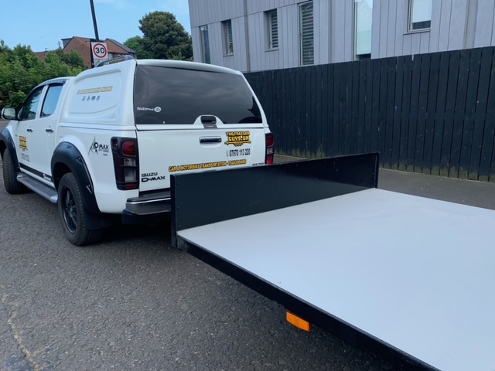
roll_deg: +4.1
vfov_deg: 53.1
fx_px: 372
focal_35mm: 26
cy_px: 186
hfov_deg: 67.3
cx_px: 248
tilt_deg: -17.4
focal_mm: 4.25
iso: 25
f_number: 1.8
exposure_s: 1/647
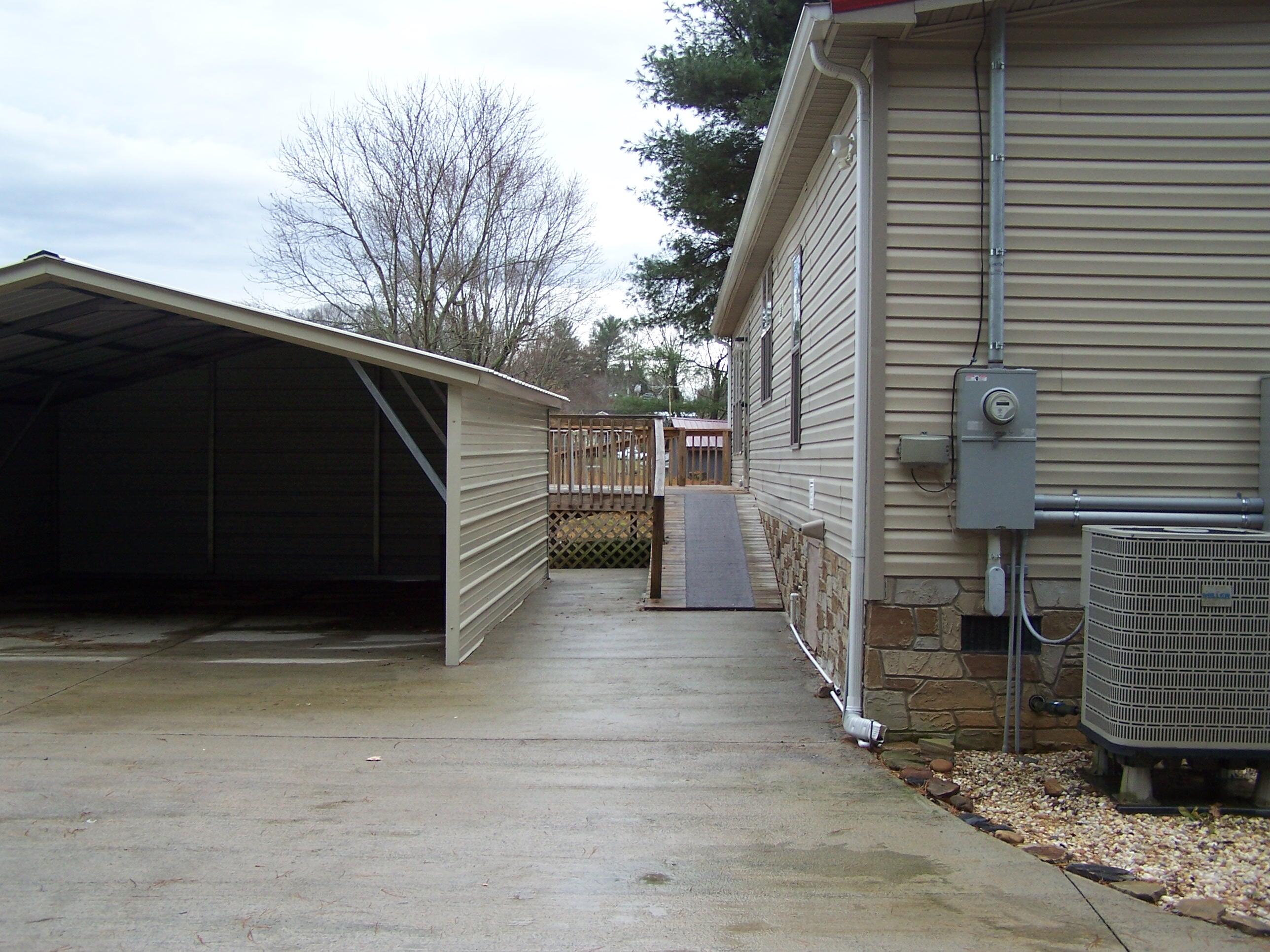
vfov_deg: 37.7
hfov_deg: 49.0
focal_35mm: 38
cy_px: 476
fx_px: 1394
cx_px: 635
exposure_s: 1/350
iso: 80
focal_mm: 6.3
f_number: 2.8
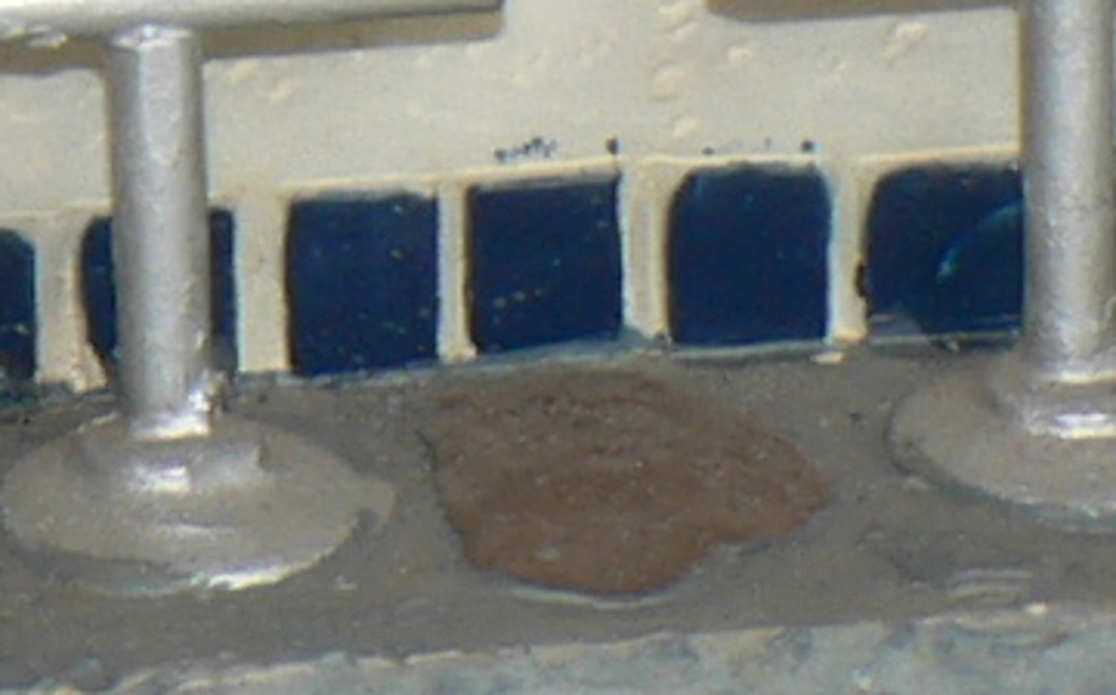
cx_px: 40
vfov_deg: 4.0
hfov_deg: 6.6
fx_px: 9604
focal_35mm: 316
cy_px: -1588
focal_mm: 7
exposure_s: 1/60
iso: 80
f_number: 4
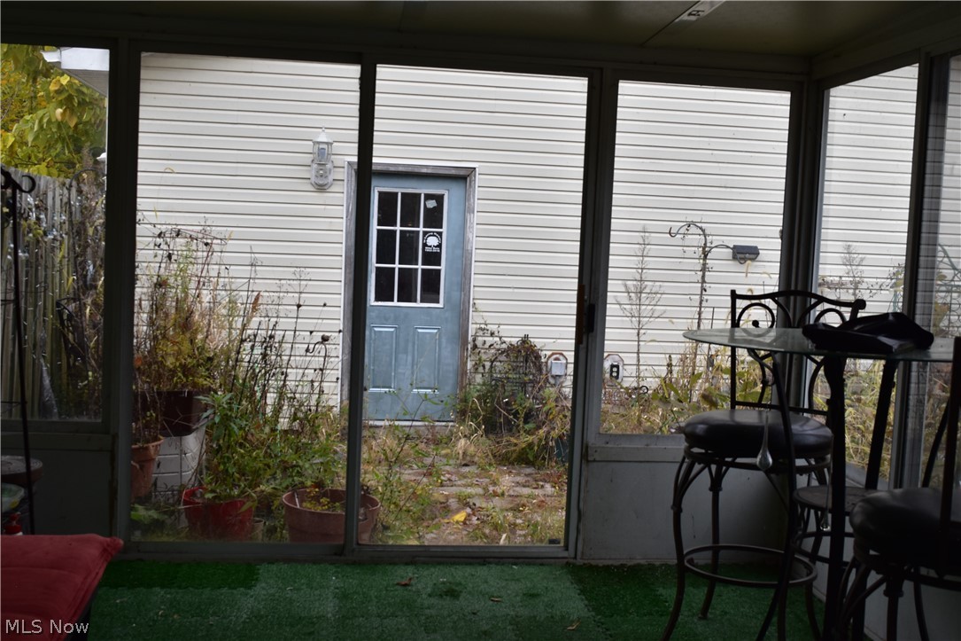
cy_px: 320
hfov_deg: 46.4
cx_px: 480
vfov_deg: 31.9
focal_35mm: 42
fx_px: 1121
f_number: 9
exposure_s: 1/125
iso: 400
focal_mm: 28
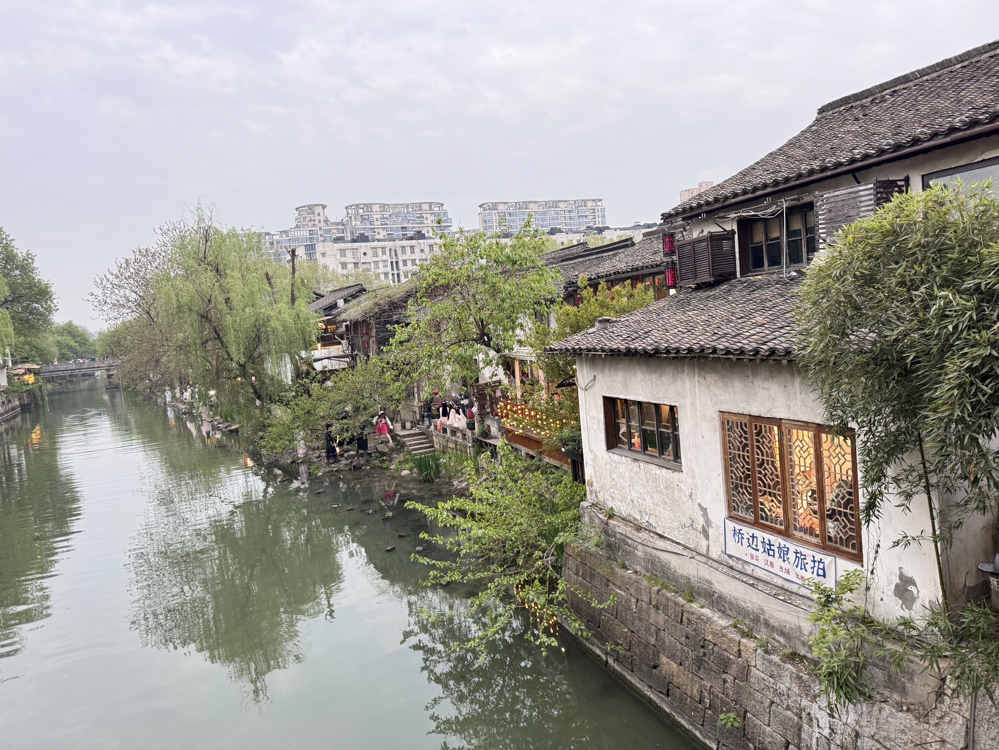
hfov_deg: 71.6
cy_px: 375
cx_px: 500
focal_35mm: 24
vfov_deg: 56.9
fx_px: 693
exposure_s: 1/50
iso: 200
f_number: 1.78
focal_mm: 6.76
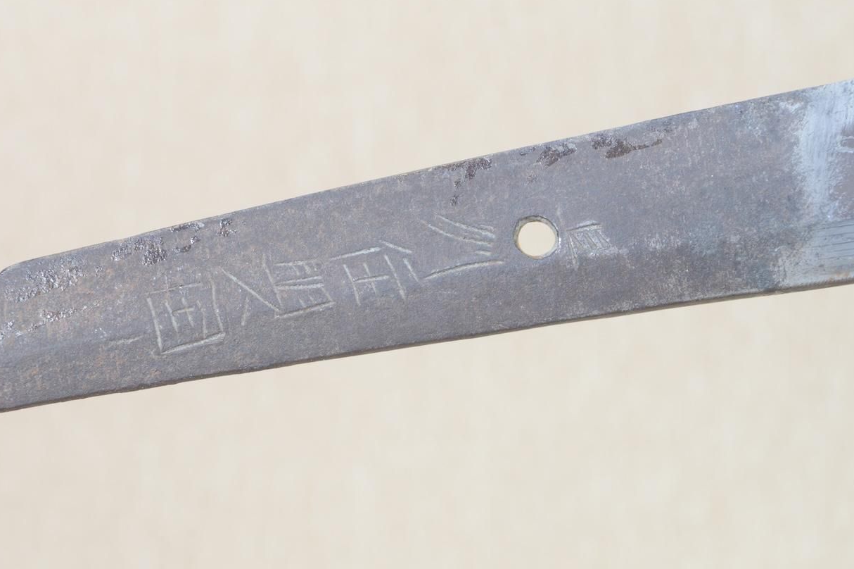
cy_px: 255
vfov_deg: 7.6
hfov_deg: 11.3
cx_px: 417
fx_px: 4305
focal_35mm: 182
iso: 400
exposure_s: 1/1.6
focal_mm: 105
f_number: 11
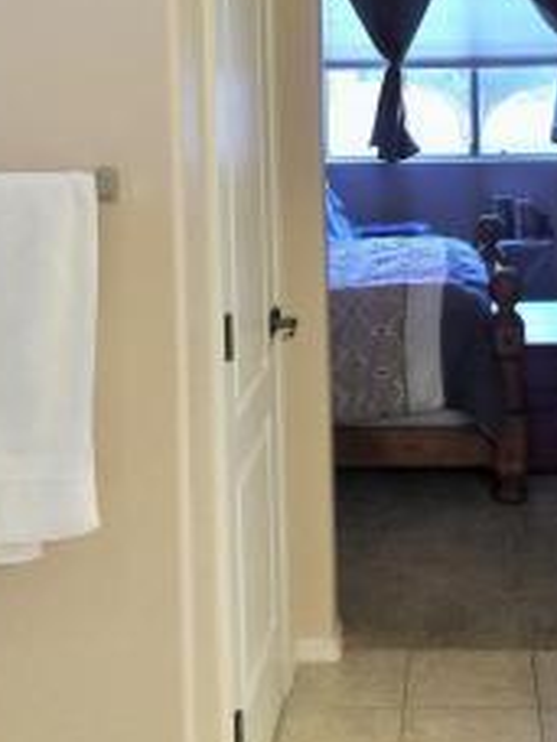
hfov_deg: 23.9
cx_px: 384
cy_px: 85
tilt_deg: +0.8
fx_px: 1309
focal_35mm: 61
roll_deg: +1.0
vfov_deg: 30.4
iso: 50
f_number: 2.2
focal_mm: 4.15
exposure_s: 1/30
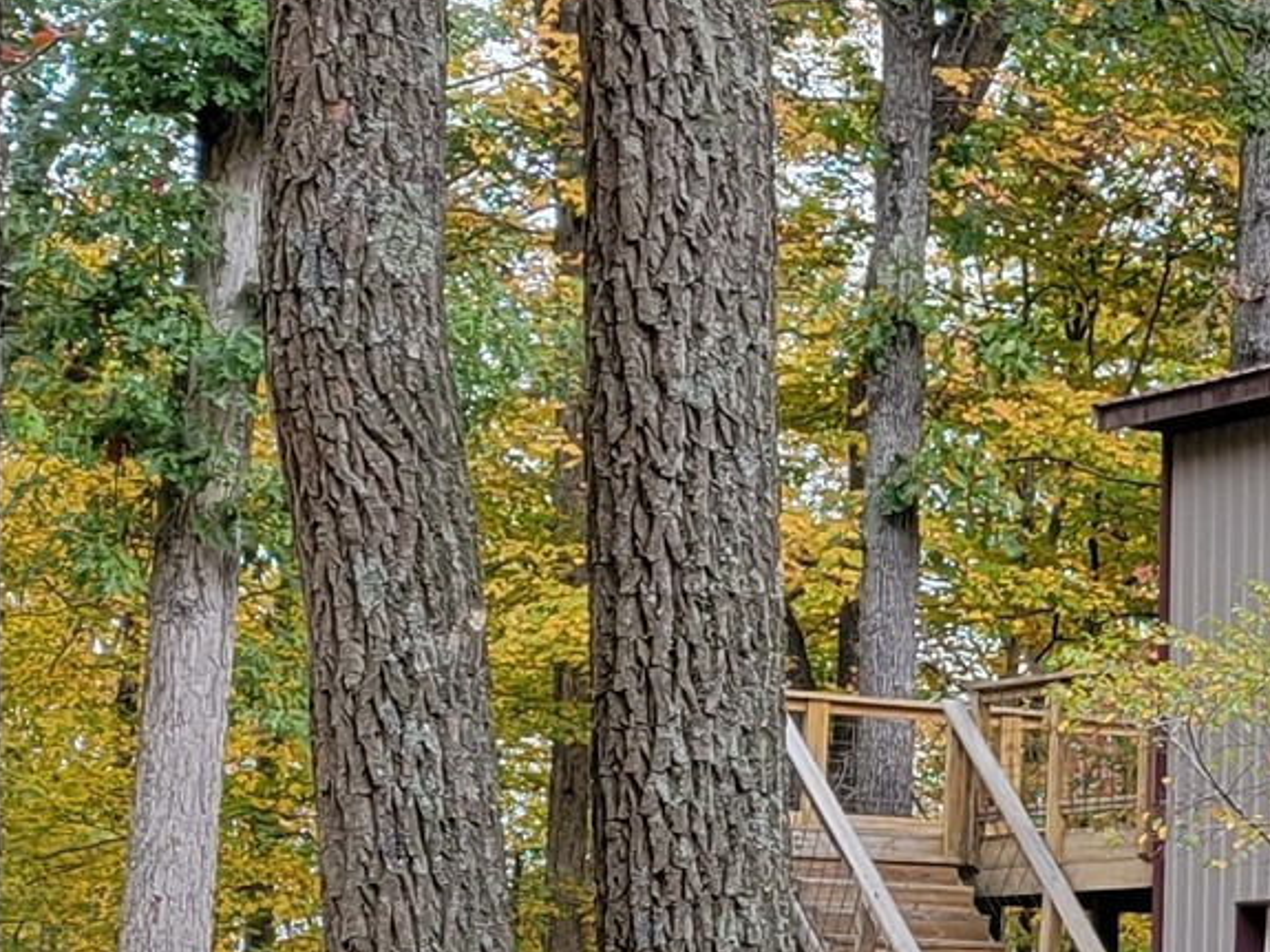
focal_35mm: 139
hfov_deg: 12.4
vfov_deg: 10.5
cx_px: 2591
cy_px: 1115
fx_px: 5099
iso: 40
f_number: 1.8
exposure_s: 1/183
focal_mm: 5.4
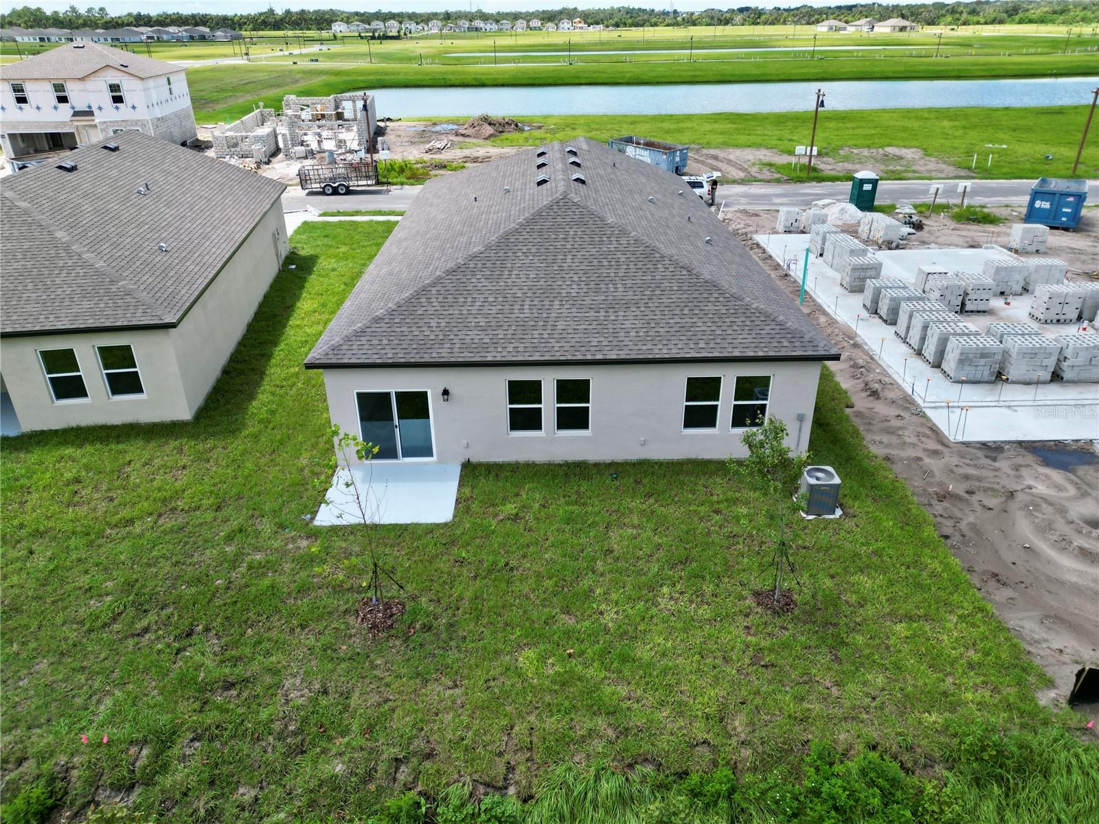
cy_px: 412
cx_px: 550
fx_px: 762
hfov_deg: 71.6
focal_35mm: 24
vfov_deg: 56.8
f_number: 1.7
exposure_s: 1/1600
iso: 130
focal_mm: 6.72
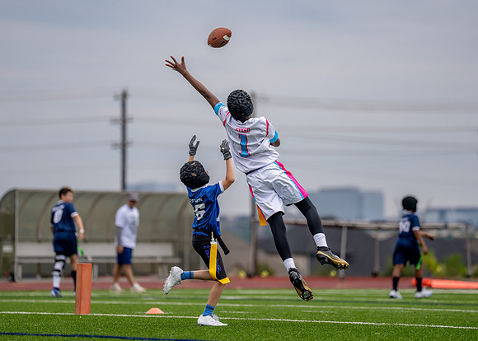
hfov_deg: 9.9
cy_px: 184
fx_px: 2760
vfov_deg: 7.1
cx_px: 226
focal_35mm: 203
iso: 125
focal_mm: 170
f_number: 2.8
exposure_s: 1/2500
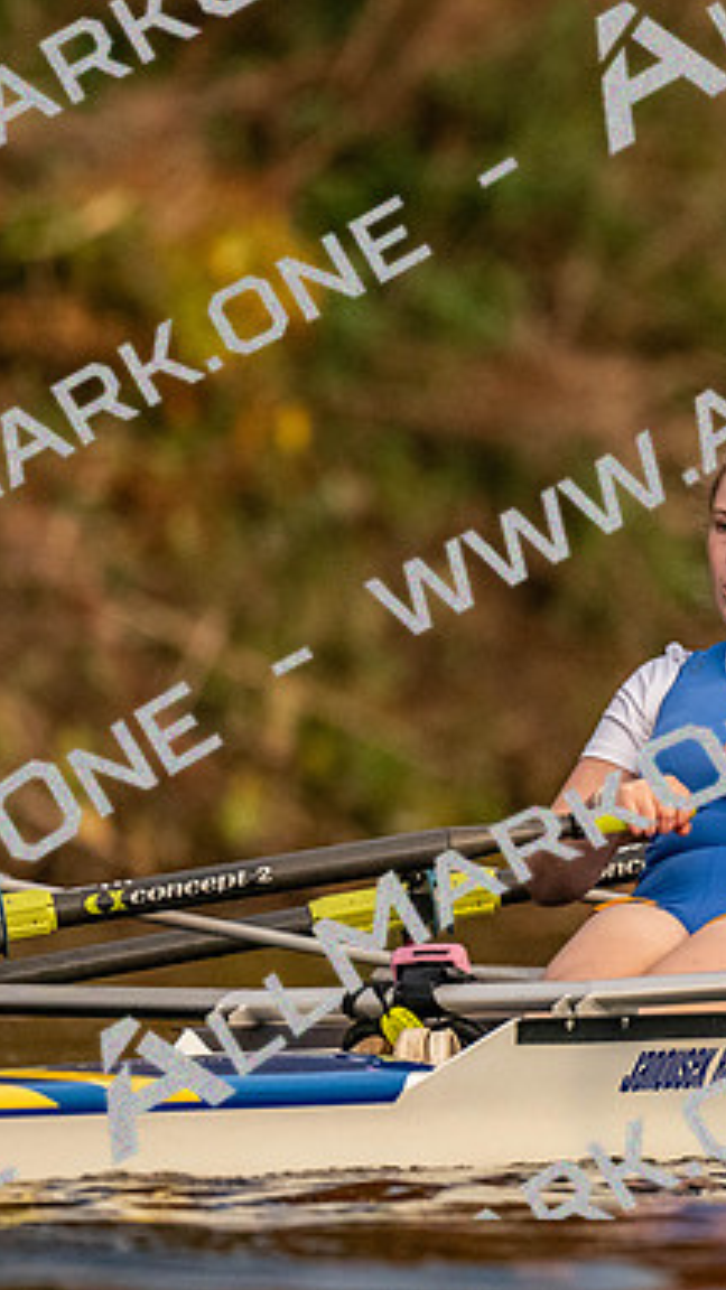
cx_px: 780
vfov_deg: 1.5
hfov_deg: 0.9
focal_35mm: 1424
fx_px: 48734
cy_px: 645
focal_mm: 600
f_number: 4
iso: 2800
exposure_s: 1/2500
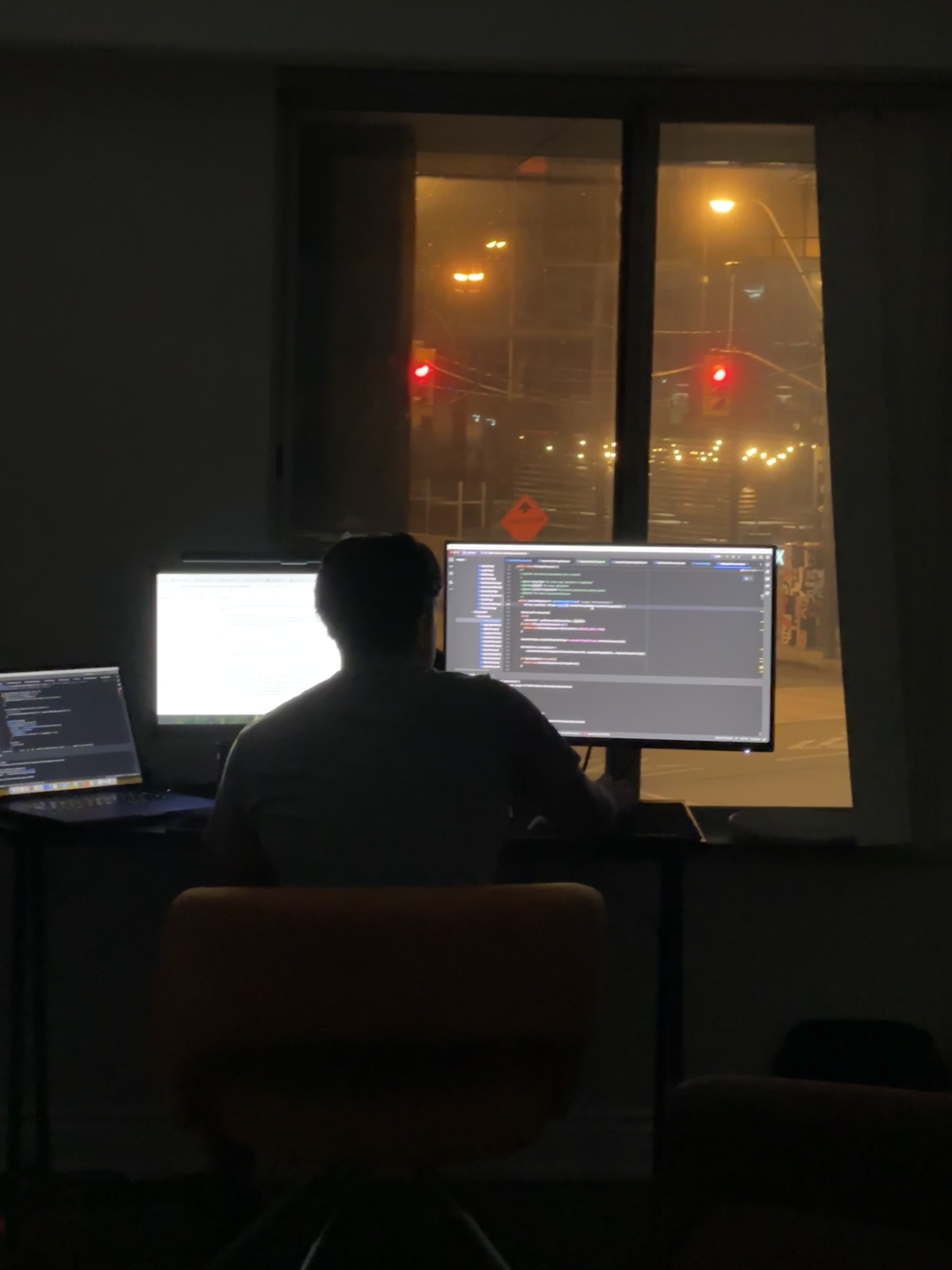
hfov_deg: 19.1
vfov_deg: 25.3
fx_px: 2824
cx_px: 476
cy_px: 635
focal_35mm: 77
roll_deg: -1.4
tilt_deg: -4.2
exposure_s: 1/17
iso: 2500
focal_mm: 9
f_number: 2.8
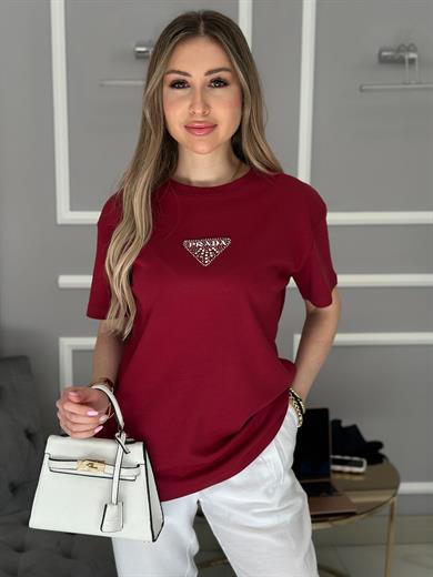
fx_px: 801
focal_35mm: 48
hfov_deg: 30.3
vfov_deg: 39.7
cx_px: 216
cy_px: 288
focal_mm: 6.86
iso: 80
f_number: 1.78
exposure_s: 1/306
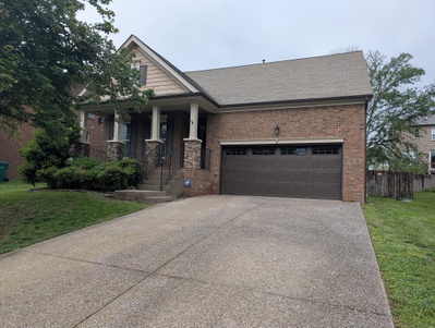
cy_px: 164
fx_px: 302
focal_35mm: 24
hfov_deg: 71.5
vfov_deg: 57.0
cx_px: 218
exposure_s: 1/717
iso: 19
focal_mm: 6.9
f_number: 1.68
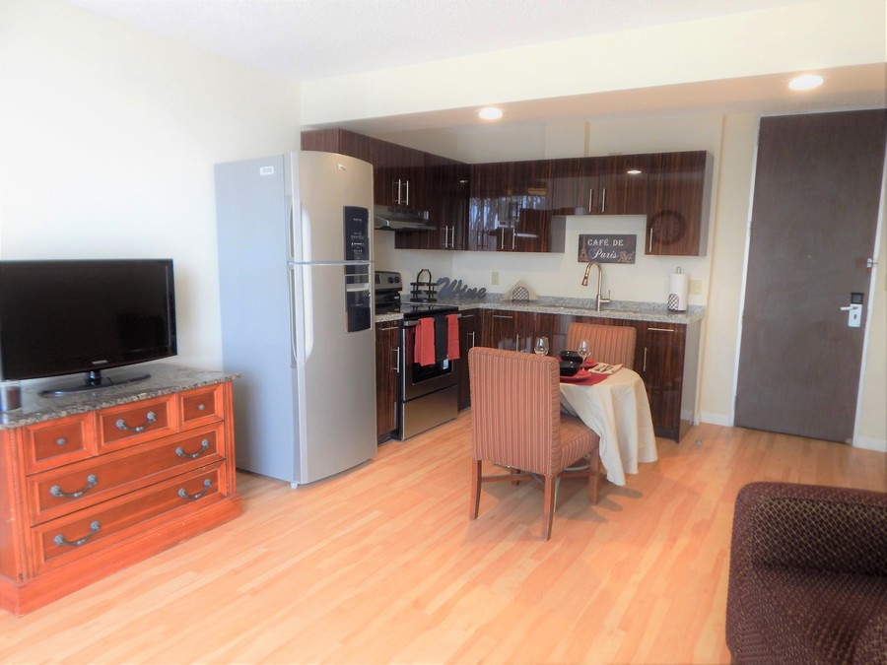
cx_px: 444
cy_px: 332
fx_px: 564
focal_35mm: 22
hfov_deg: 76.4
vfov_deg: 61.1
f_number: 3
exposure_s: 1/30
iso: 200
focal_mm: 4
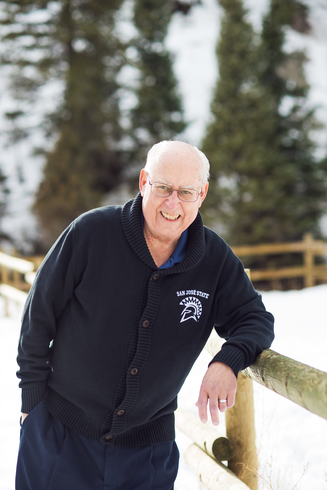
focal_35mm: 85
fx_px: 1157
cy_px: 245
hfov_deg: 16.1
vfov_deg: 23.9
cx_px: 164
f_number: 2.8
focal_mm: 85
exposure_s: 1/1000
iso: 320
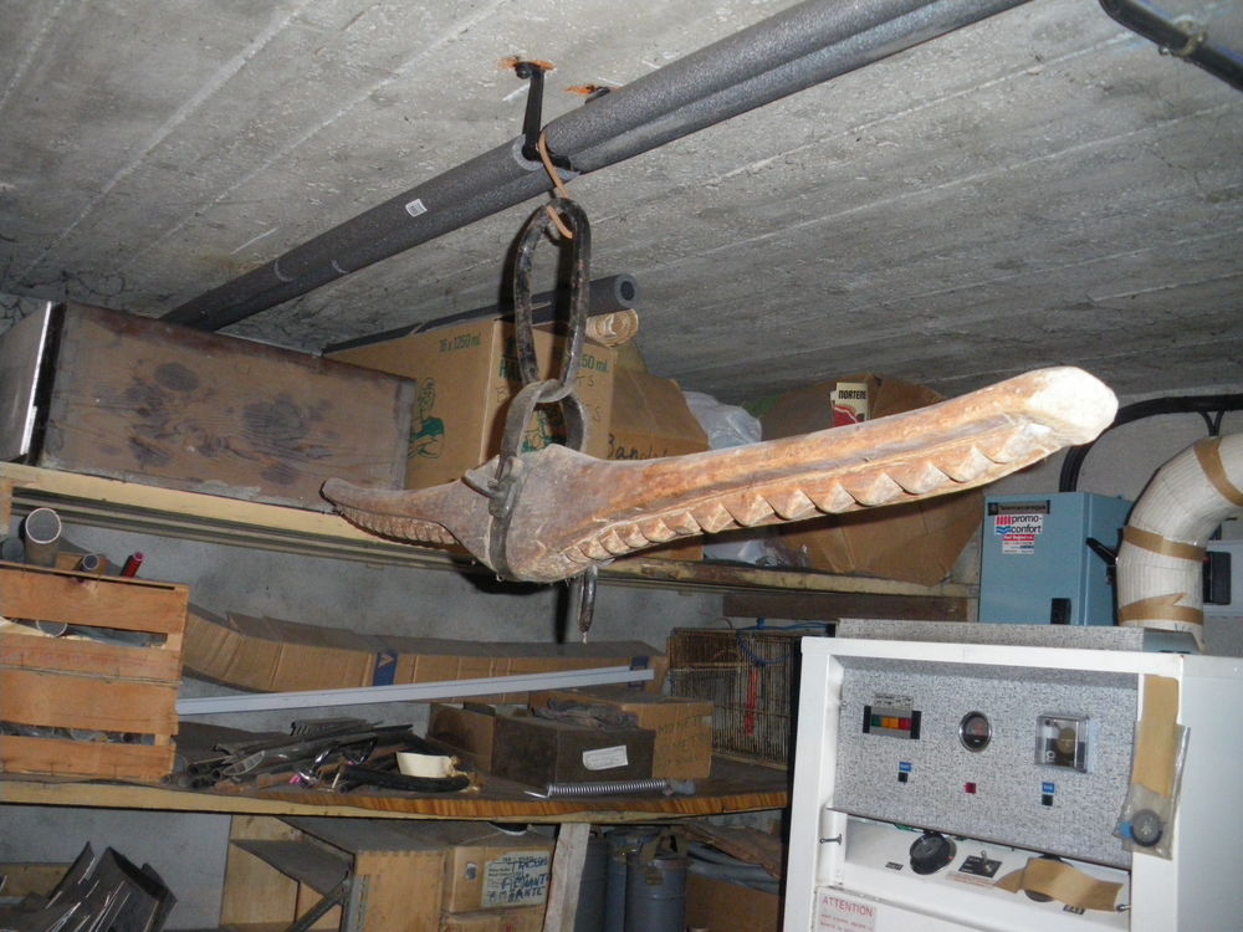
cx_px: 622
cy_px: 466
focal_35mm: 36
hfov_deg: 51.4
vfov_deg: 39.7
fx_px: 1293
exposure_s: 1/50
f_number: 3.5
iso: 400
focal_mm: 6.3
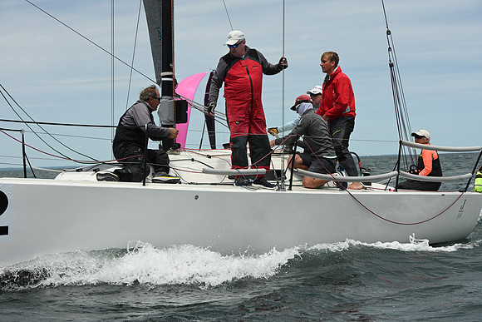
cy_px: 161
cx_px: 241
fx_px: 1500
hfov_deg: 18.3
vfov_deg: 12.2
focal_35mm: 112
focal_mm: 112
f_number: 10
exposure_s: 1/1000
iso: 320
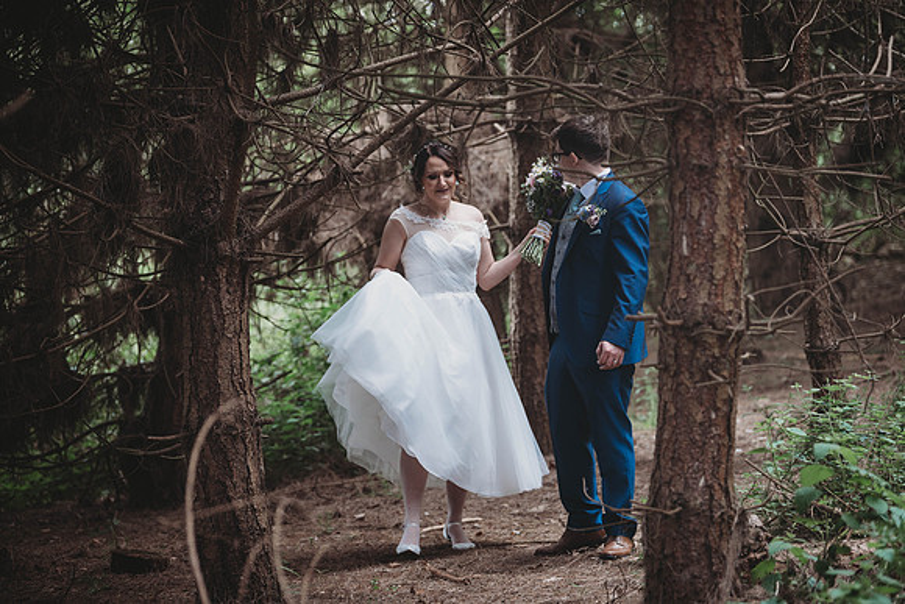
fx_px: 3394
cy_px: 302
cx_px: 452
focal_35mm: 135
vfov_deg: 10.2
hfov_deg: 15.2
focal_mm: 135
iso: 250
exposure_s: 1/200
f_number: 3.2
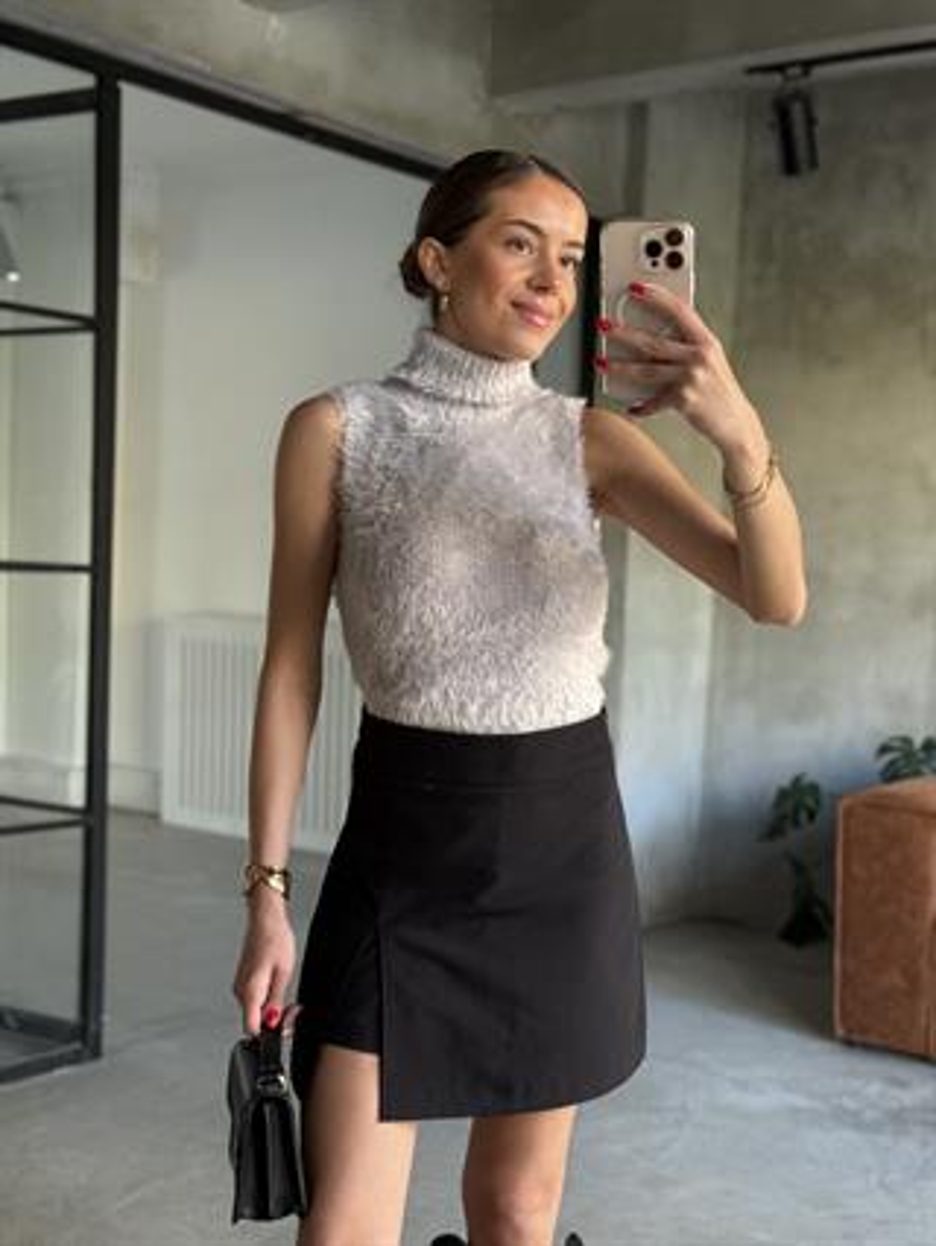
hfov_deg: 30.3
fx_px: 1729
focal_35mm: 48
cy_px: 623
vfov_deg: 39.6
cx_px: 468
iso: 160
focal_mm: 6.76
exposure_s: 1/60
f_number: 1.78
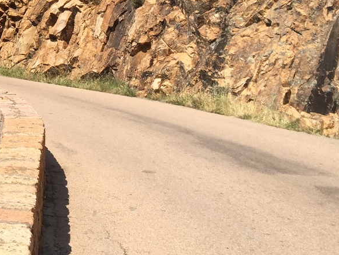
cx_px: -90
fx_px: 774
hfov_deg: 22.4
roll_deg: -4.6
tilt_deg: +11.2
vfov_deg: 17.5
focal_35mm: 79
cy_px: -83
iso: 32
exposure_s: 1/1799
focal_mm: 4.15
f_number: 2.2
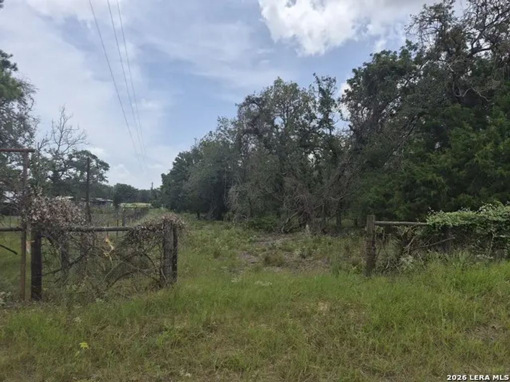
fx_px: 339
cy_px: 191
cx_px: 255
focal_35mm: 23
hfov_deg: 73.9
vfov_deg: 58.9
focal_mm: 5.4
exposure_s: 1/5664
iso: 80
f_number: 1.8
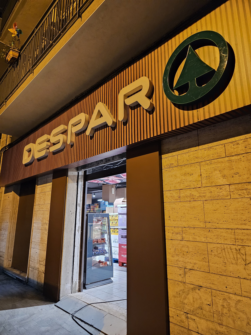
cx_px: 126
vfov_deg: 73.9
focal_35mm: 23
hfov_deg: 58.9
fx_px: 222
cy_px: 168
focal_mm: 6.3
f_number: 1.7
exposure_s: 1/100
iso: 1000
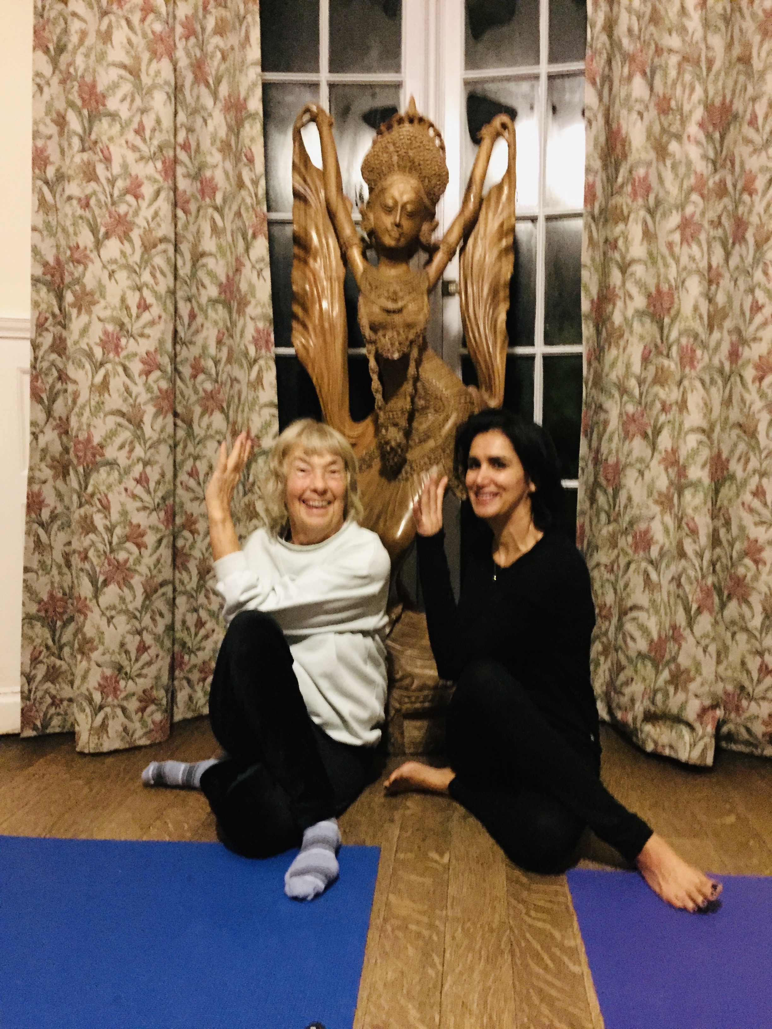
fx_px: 862
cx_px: 386
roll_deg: +0.3
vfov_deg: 61.7
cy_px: 514
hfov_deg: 48.2
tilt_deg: -3.7
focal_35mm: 29
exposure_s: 1/17
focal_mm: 4.15
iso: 1250
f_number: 2.2
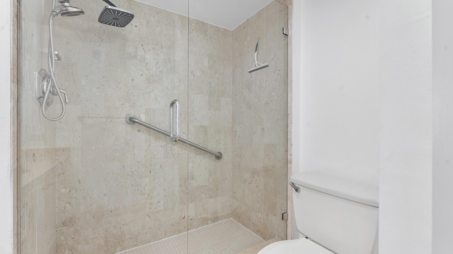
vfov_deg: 66.7
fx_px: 193
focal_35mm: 16
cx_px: 224
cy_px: 125
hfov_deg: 99.0
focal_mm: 15.1
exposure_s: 1/15
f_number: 9
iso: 500
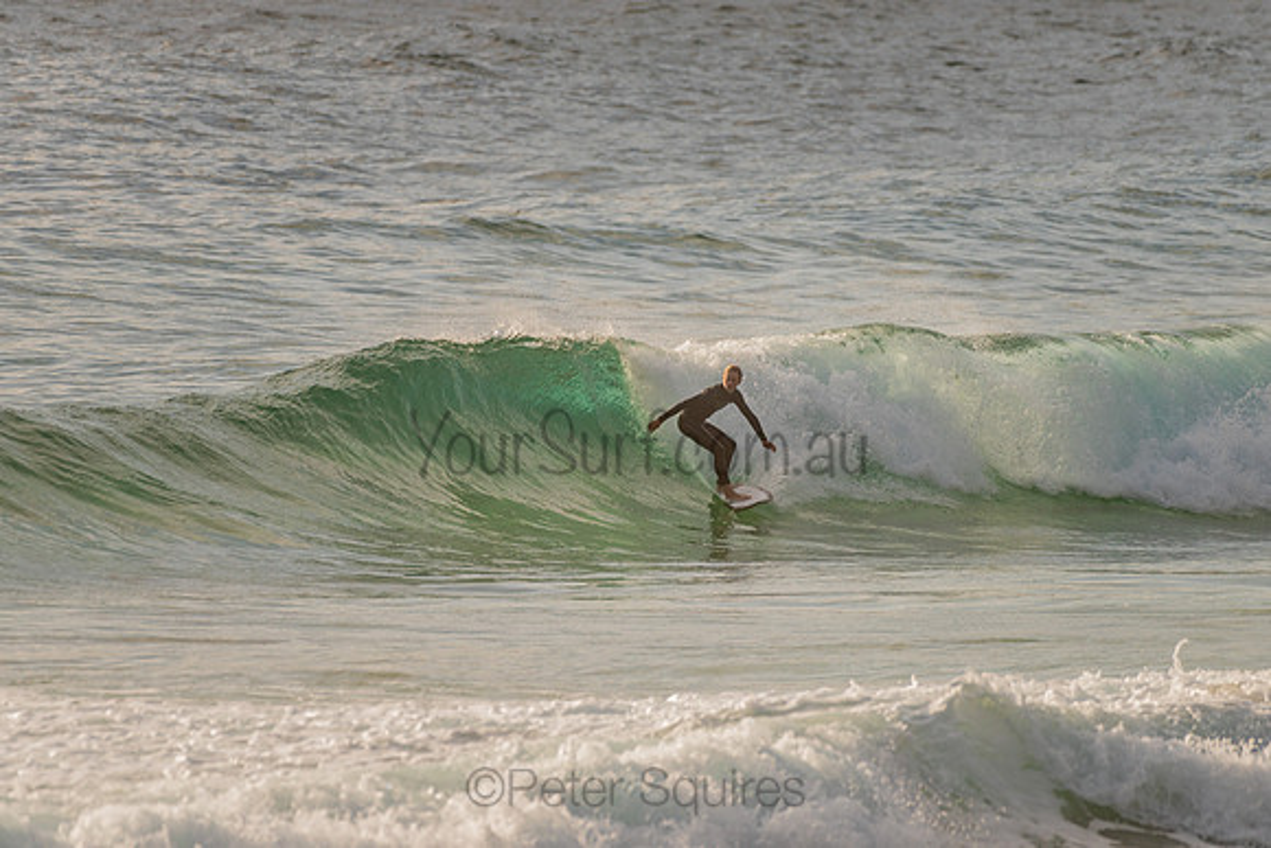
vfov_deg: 2.2
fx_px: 21643
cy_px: 411
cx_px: 620
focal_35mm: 613
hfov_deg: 3.4
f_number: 5.6
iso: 140
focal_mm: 500
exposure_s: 1/2000
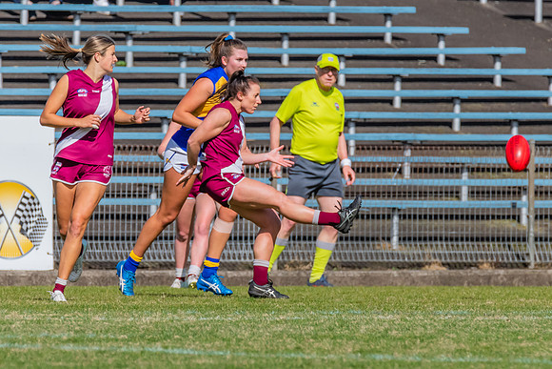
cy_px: 208
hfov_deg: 1.8
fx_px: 17453
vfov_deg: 1.2
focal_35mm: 1138
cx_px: 212
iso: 800
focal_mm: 600
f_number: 13
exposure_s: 1/1600
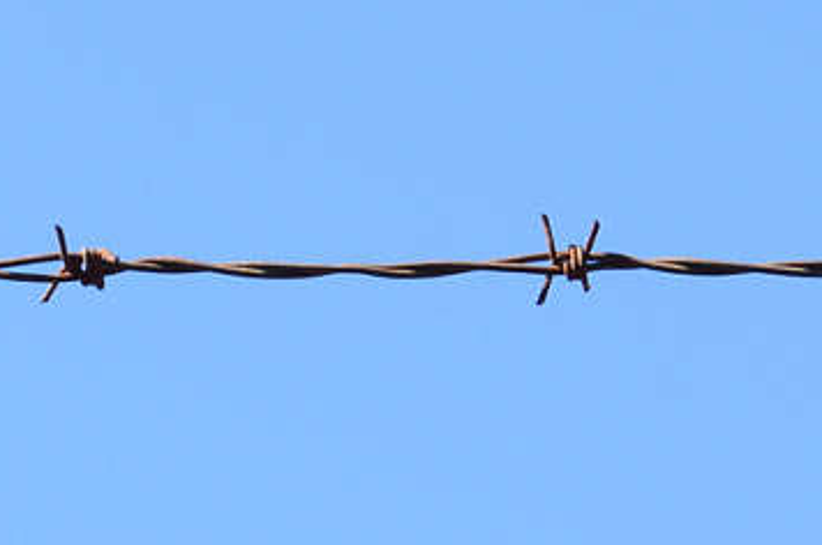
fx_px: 8462
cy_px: -90
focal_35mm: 371
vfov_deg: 3.7
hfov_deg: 5.5
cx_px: 951
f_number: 13
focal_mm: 55
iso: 200
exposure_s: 1/80
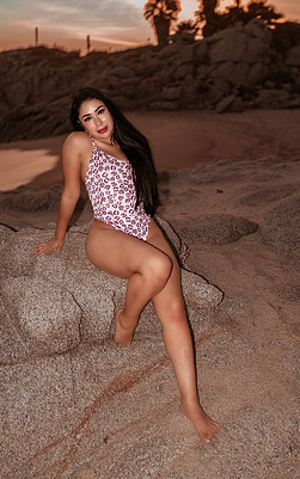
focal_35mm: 40
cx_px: 136
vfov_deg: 49.2
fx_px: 523
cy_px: 227
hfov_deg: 32.0
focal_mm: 35
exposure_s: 1/50
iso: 50
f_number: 2.8
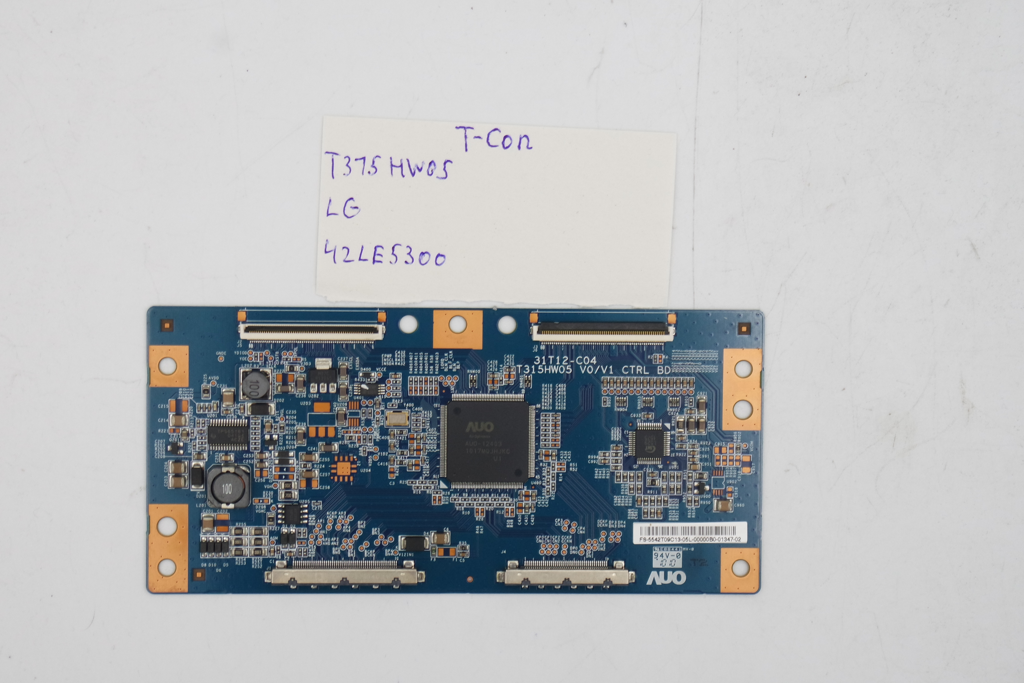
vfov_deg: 18.7
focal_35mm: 73
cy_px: 326
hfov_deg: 27.7
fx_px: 2076
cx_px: 489
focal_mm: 25
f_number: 5.6
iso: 200
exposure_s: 1/125
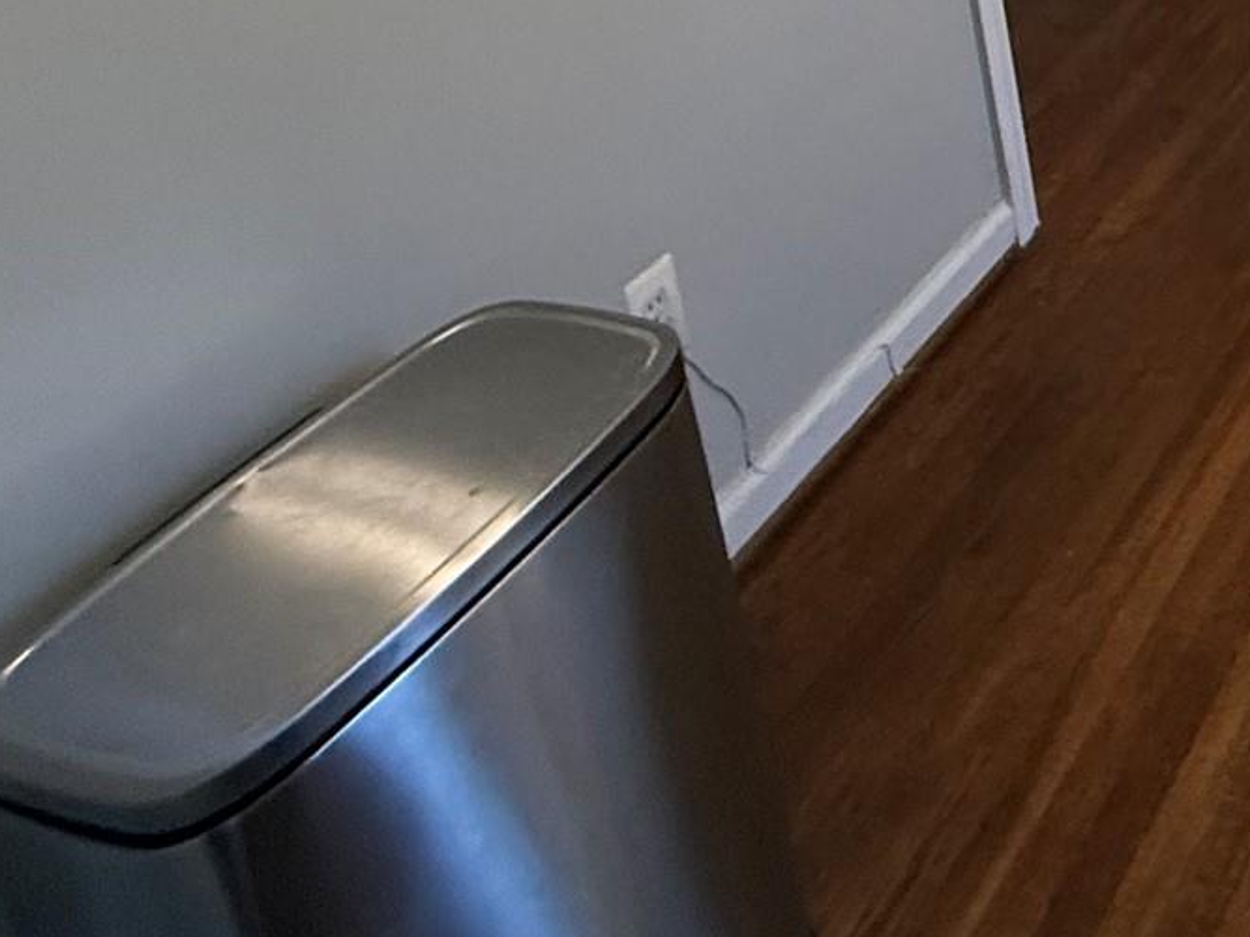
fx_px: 1552
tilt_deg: -11.1
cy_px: -487
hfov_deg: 33.3
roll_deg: +3.5
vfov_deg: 25.1
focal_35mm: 43
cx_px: 1593
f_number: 2.2
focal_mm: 2.22
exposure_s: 1/120
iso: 320
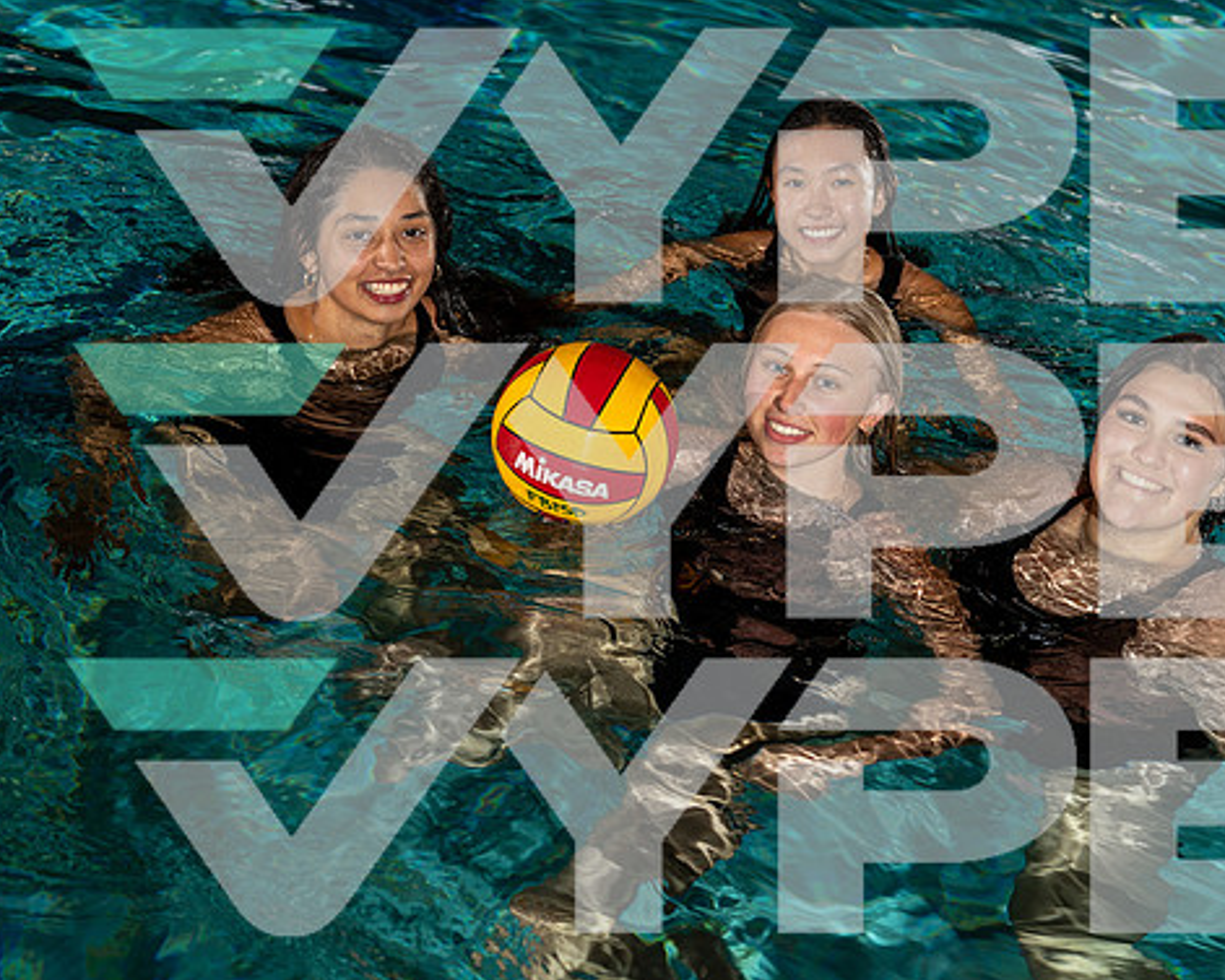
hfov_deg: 28.2
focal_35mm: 67
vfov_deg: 22.8
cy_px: 482
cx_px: 736
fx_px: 2430
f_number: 4
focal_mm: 58
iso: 100
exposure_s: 1/250
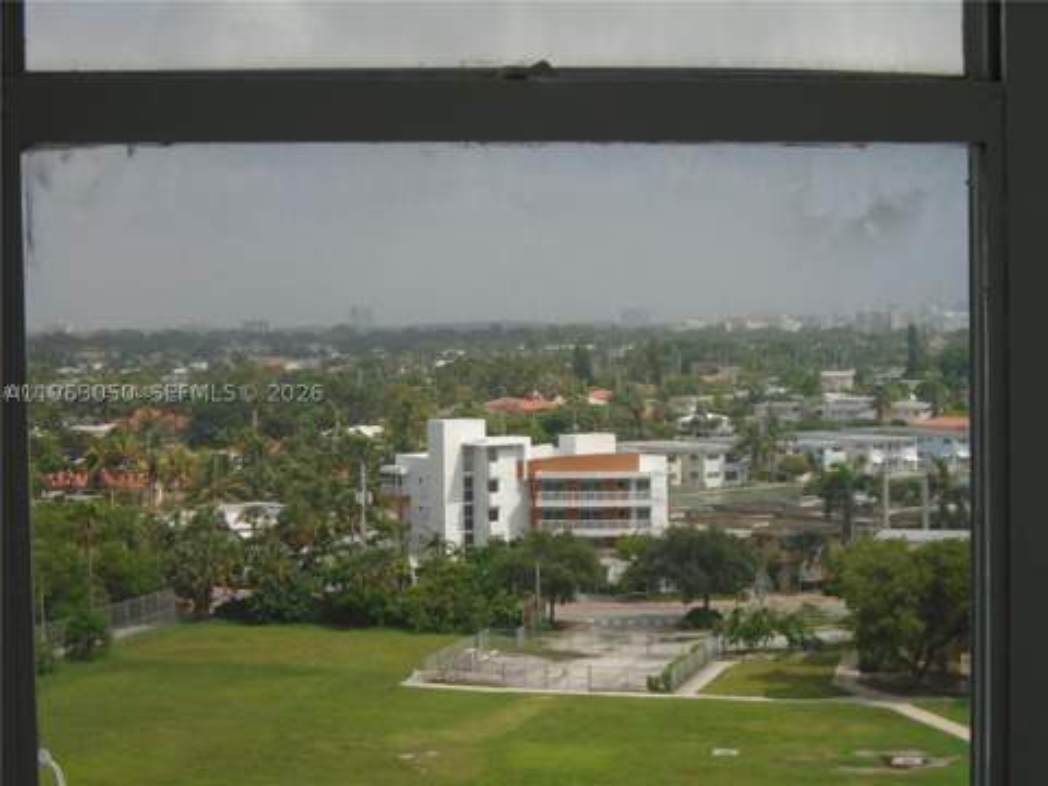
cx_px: 524
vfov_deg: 21.6
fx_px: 2059
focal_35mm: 68
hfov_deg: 28.6
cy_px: 393
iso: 100
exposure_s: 1/320
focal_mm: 12
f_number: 5.5
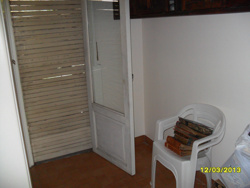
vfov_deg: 40.7
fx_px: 253
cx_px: 125
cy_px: 94
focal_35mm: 35
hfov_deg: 52.6
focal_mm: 6.3
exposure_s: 1/45
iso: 200
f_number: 3
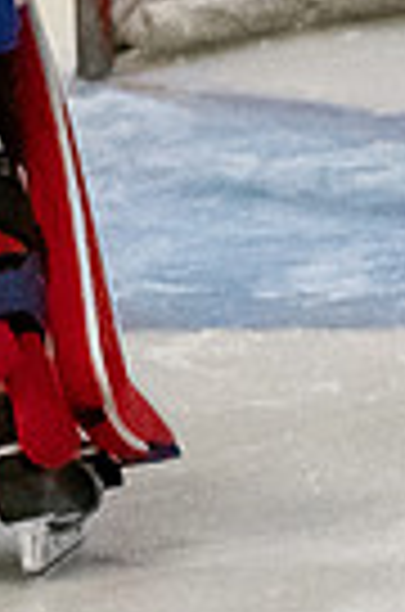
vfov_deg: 3.0
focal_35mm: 690
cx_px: -193
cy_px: -411
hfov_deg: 2.0
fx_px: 11703
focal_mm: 70
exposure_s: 1/800
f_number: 3.2
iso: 2000
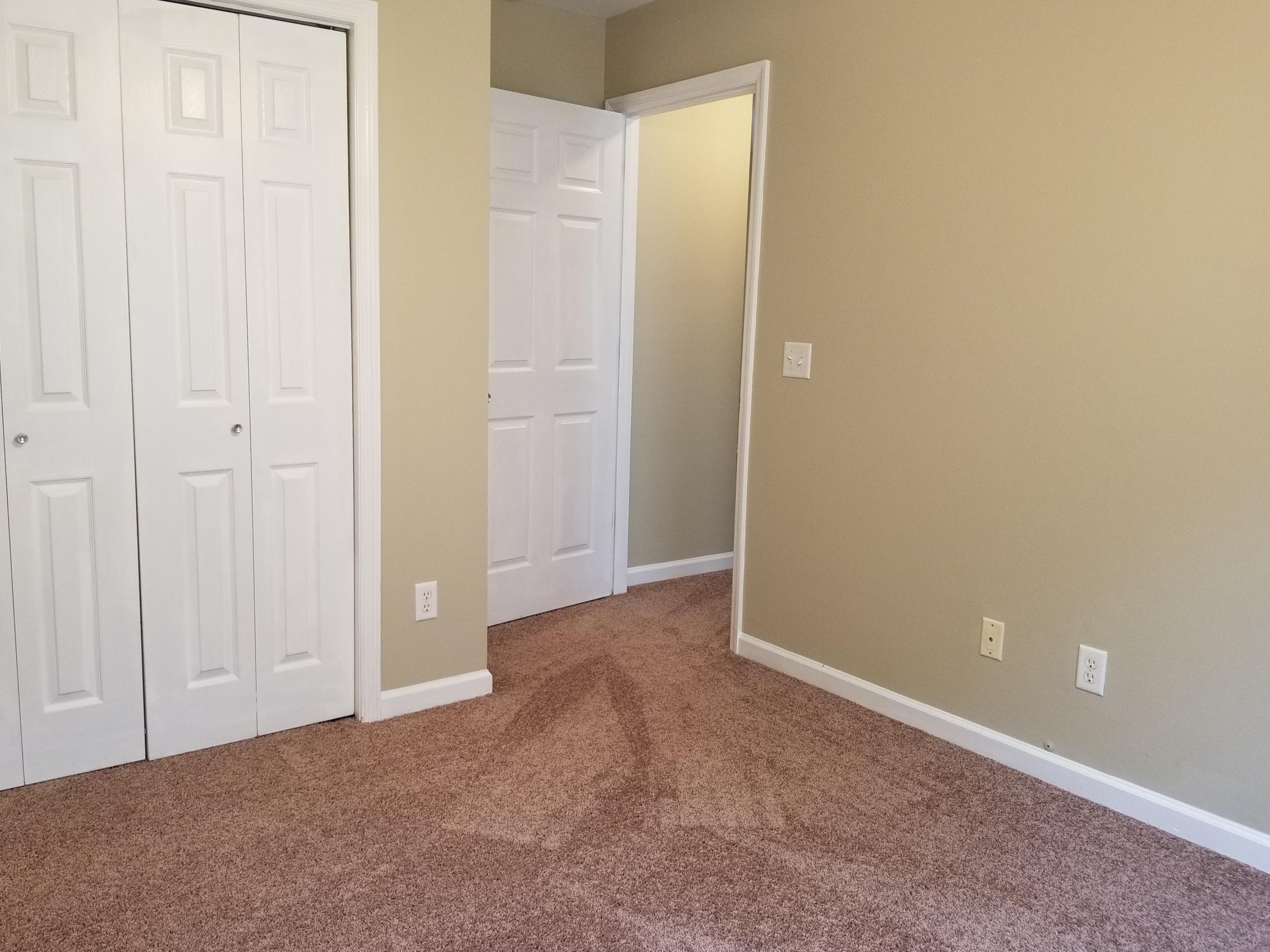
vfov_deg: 51.4
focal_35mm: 27
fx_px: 991
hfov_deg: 65.3
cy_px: 487
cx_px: 623
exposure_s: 1/30
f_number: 1.7
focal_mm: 4.25
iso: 160
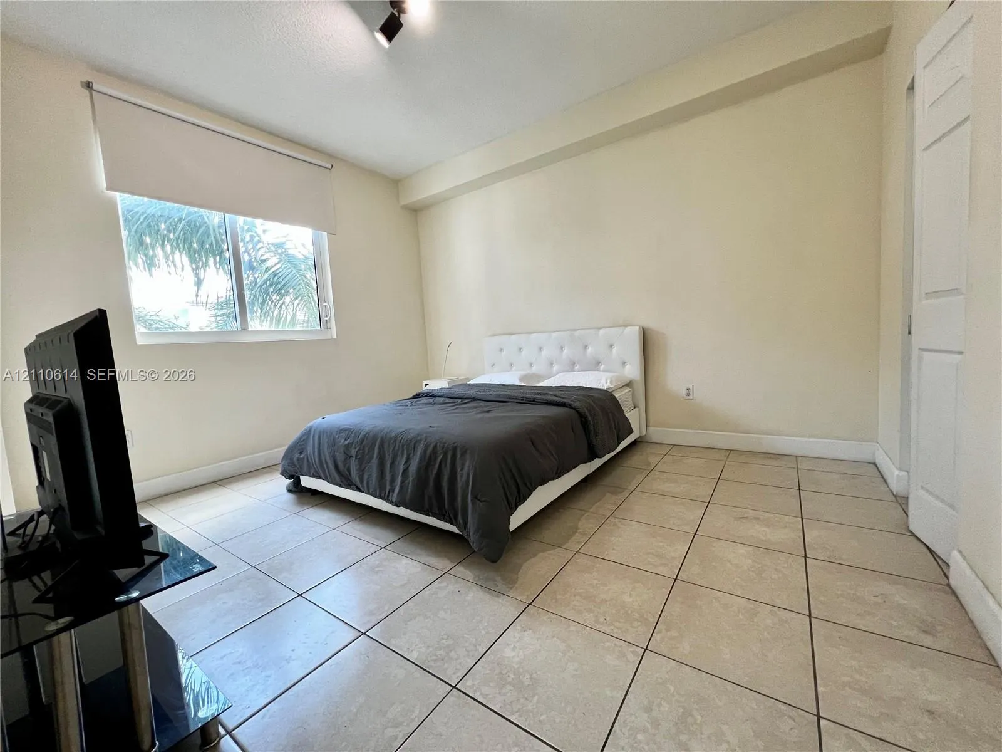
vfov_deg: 89.9
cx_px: 501
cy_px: 376
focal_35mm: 13
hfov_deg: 106.2
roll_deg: +3.8
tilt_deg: -5.0
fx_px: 376
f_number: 1.8
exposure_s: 1/60
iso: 200
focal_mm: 1.57
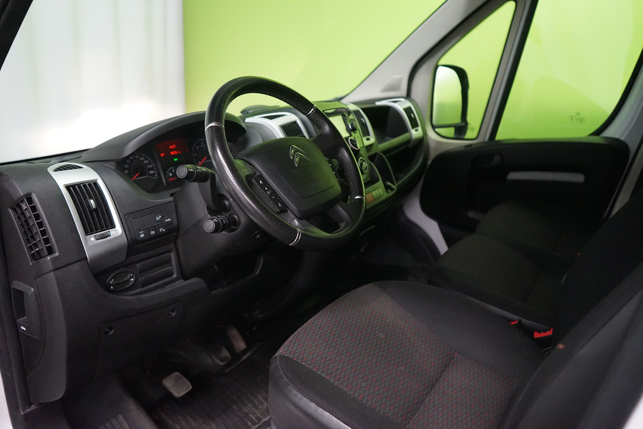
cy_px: 214
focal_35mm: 28
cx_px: 322
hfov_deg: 65.5
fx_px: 500
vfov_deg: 46.4
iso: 6400
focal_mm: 28
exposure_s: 1/100
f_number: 3.5
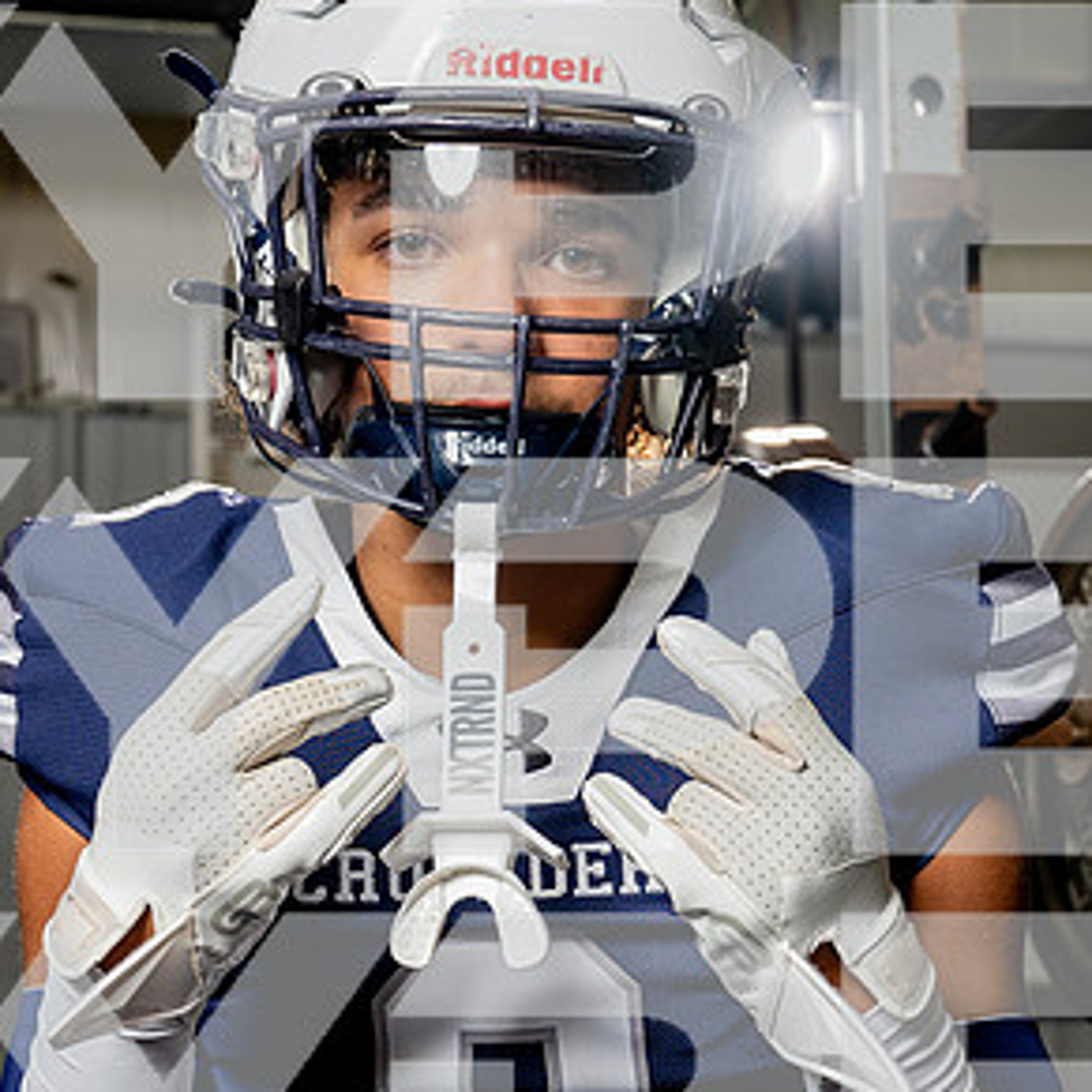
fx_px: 2891
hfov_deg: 21.2
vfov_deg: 21.4
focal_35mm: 81
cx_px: 304
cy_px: 648
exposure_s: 1/250
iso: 250
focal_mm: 45
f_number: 5.6
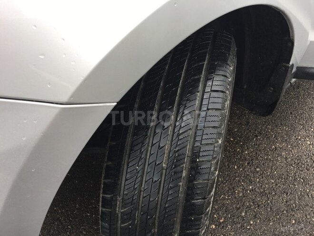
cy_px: 118
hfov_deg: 61.7
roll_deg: +3.7
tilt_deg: -42.1
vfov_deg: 48.2
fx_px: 263
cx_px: 157
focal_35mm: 29
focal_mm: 4.15
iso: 25
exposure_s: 1/125
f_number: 2.2
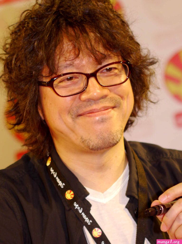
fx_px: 632
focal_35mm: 90
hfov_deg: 16.4
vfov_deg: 21.8
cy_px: 122
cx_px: 91
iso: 160
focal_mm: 45
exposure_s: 1/200
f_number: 1.8
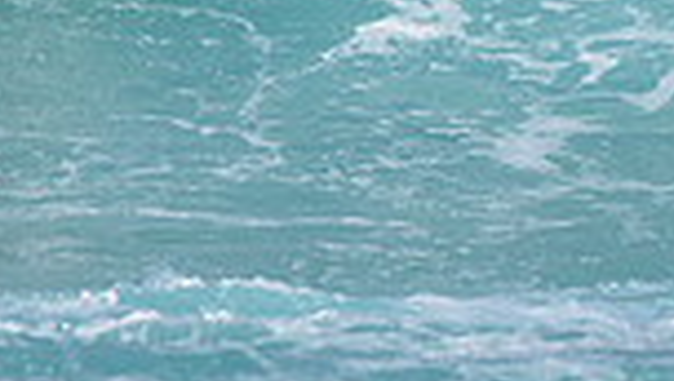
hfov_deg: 0.9
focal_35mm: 2453
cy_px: -205
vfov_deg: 0.5
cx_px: -37
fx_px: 43901
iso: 90
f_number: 5.6
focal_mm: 500
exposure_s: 1/2000
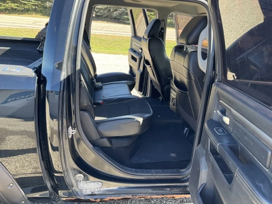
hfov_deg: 61.7
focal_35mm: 29
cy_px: 102
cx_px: 136
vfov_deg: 48.2
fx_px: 228
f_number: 1.8
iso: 40
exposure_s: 1/122
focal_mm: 3
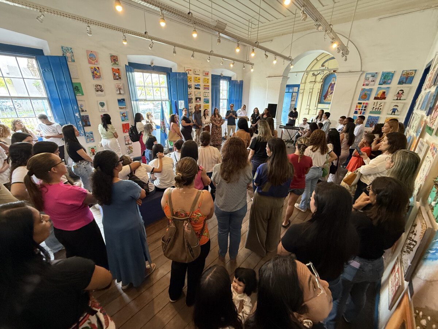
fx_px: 177
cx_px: 219
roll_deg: -1.0
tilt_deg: -21.1
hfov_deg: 102.1
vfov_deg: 85.7
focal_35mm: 14
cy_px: 164
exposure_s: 1/60
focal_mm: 2.22
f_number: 2.2
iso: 400
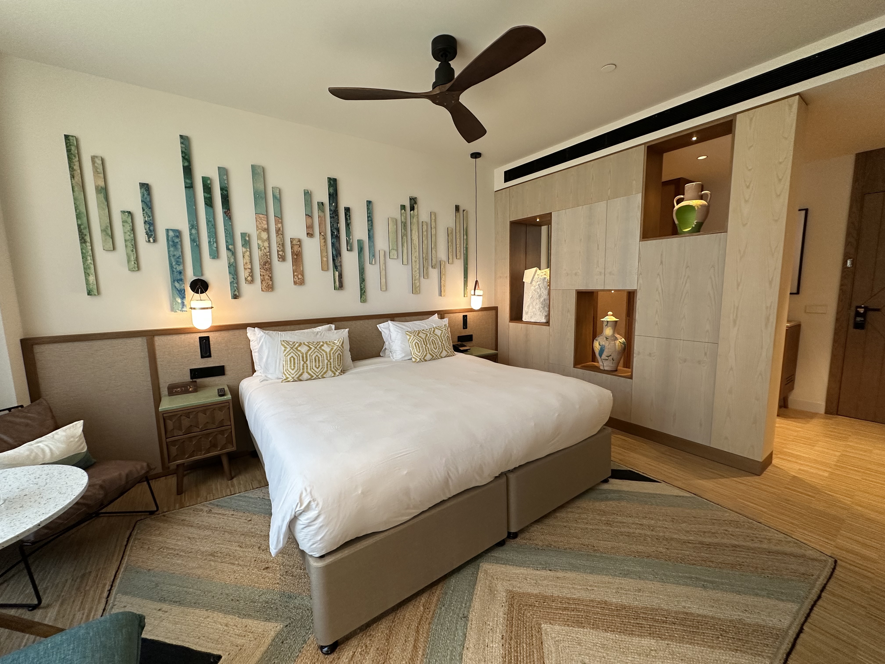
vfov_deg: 85.7
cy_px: 332
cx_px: 442
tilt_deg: -7.5
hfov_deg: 102.1
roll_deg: +1.4
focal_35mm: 14
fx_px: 358
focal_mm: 2.22
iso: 200
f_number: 2.2
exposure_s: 1/99
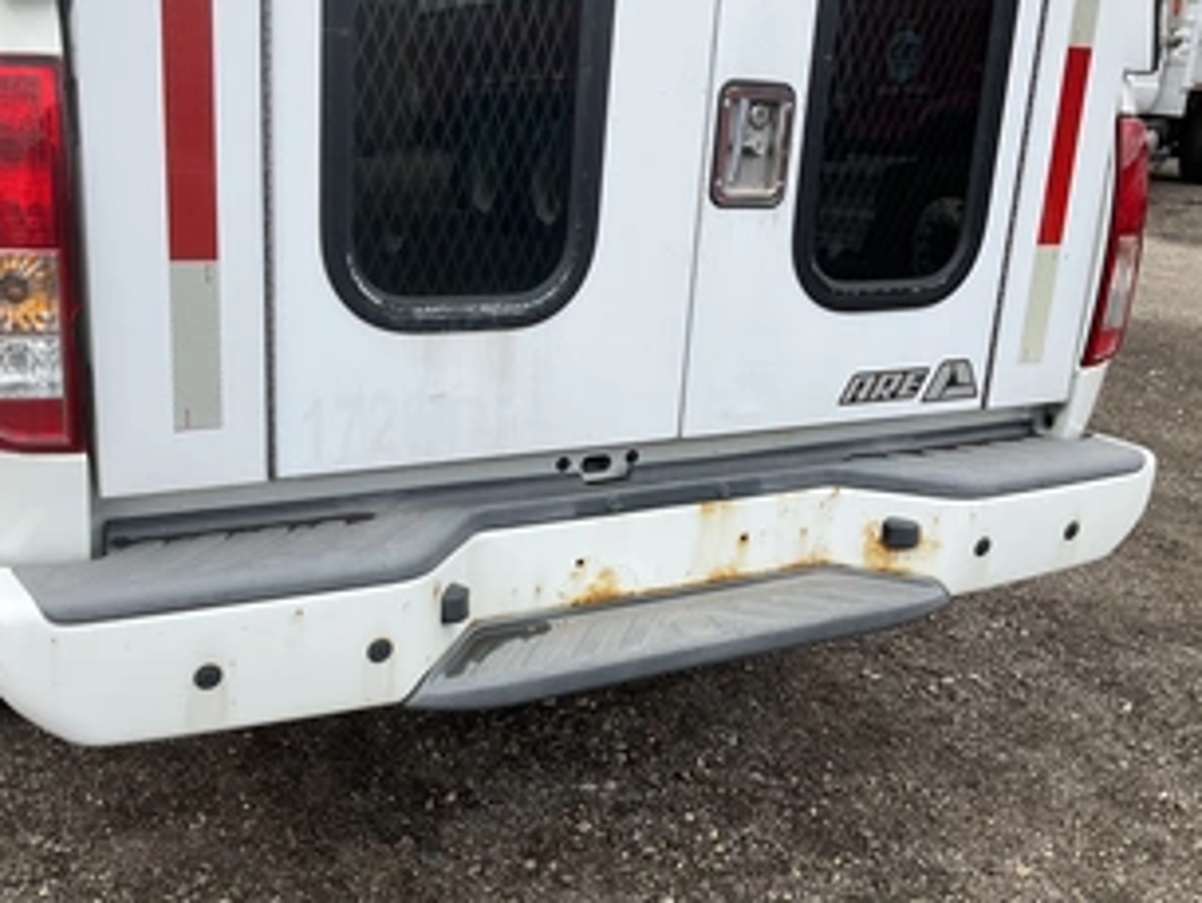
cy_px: 485
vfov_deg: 37.7
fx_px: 1320
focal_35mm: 38
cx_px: 556
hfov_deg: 48.9
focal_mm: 3
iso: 25
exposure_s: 1/1098
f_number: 1.8
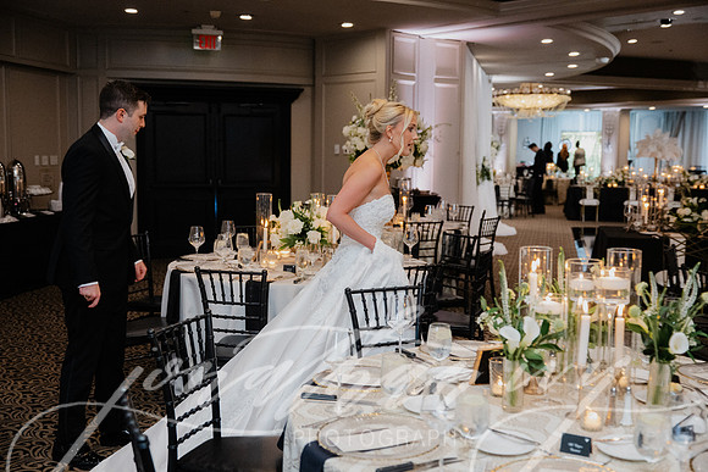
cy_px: 236
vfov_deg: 32.6
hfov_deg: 47.4
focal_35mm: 41
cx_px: 354
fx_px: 806
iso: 2500
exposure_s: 1/100
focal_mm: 41
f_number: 2.8
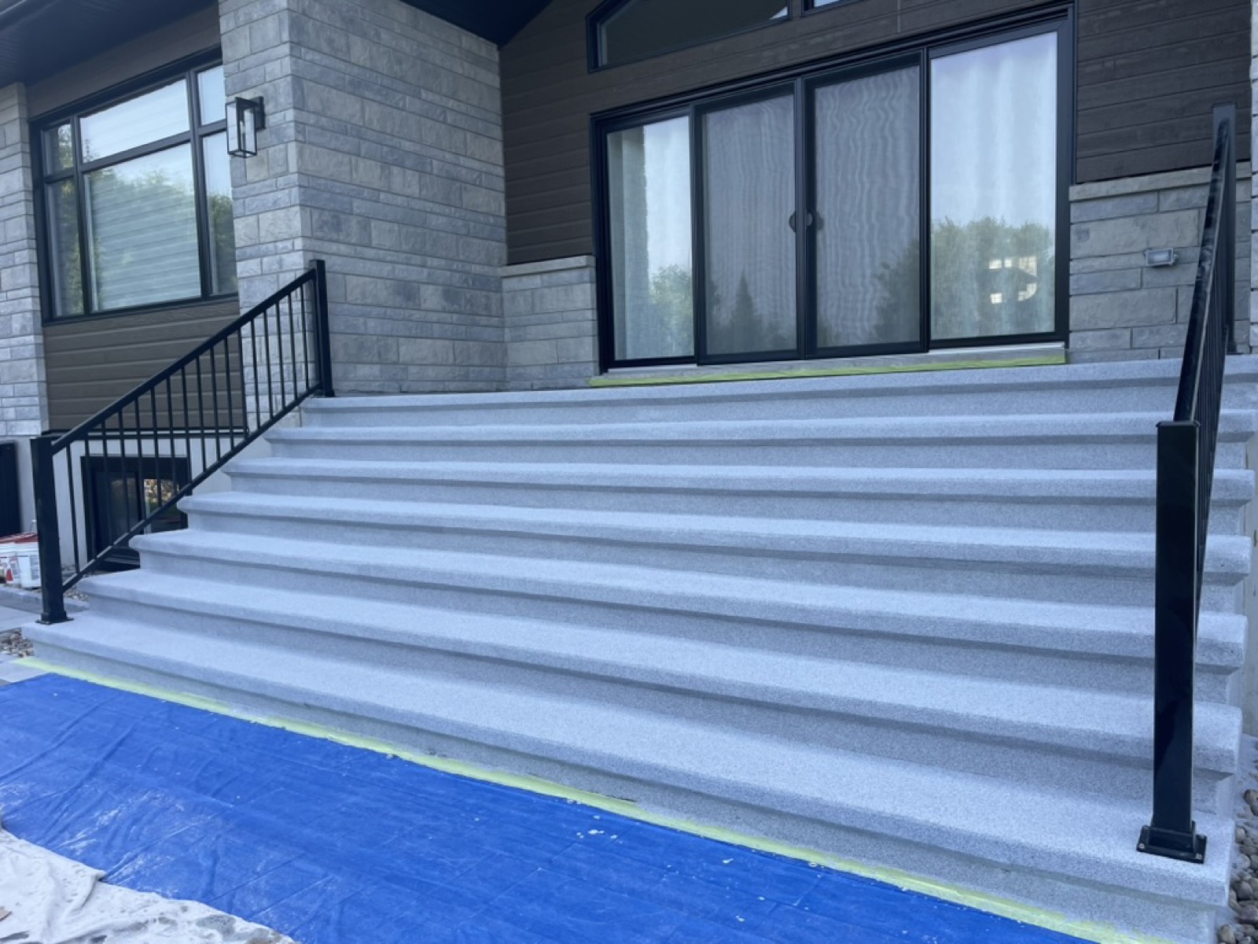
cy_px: 472
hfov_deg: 67.3
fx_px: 945
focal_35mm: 26
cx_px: 629
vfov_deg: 53.1
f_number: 1.6
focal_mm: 4.2
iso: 32
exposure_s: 1/609
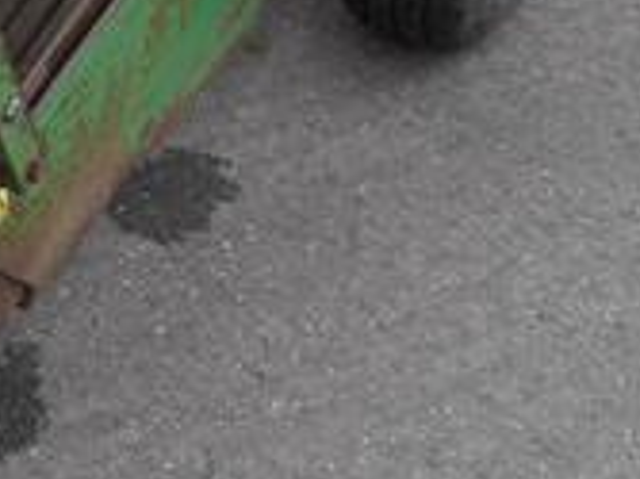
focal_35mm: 115
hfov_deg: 15.5
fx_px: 2125
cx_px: -374
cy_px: -92
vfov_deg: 12.6
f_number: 5
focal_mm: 15
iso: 160
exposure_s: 1/200
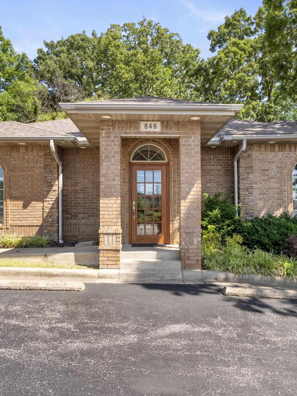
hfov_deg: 46.6
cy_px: 202
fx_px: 345
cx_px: 147
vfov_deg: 59.7
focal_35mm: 30
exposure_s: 1/40
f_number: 9
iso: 200
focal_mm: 13.4
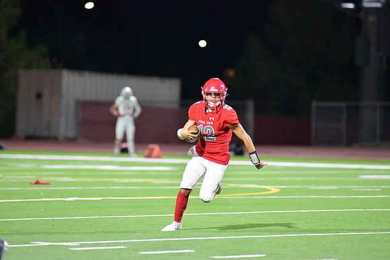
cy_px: 130
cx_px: 195
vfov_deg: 4.6
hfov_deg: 6.9
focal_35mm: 300
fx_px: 3251
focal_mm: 300
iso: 16000
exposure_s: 1/1250
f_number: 4
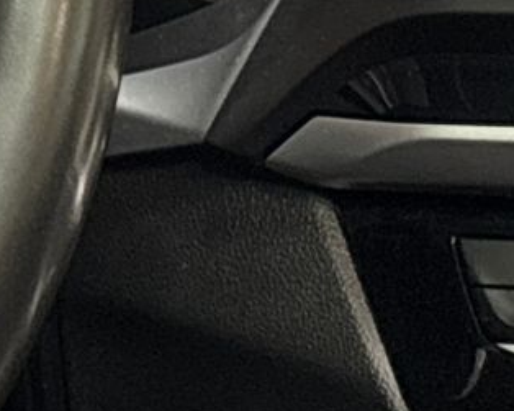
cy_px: 92
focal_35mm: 310
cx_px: -571
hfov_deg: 6.1
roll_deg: +5.9
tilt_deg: -10.2
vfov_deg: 5.0
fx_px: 4714
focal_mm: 5.96
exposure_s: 1/25
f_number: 1.6
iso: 400
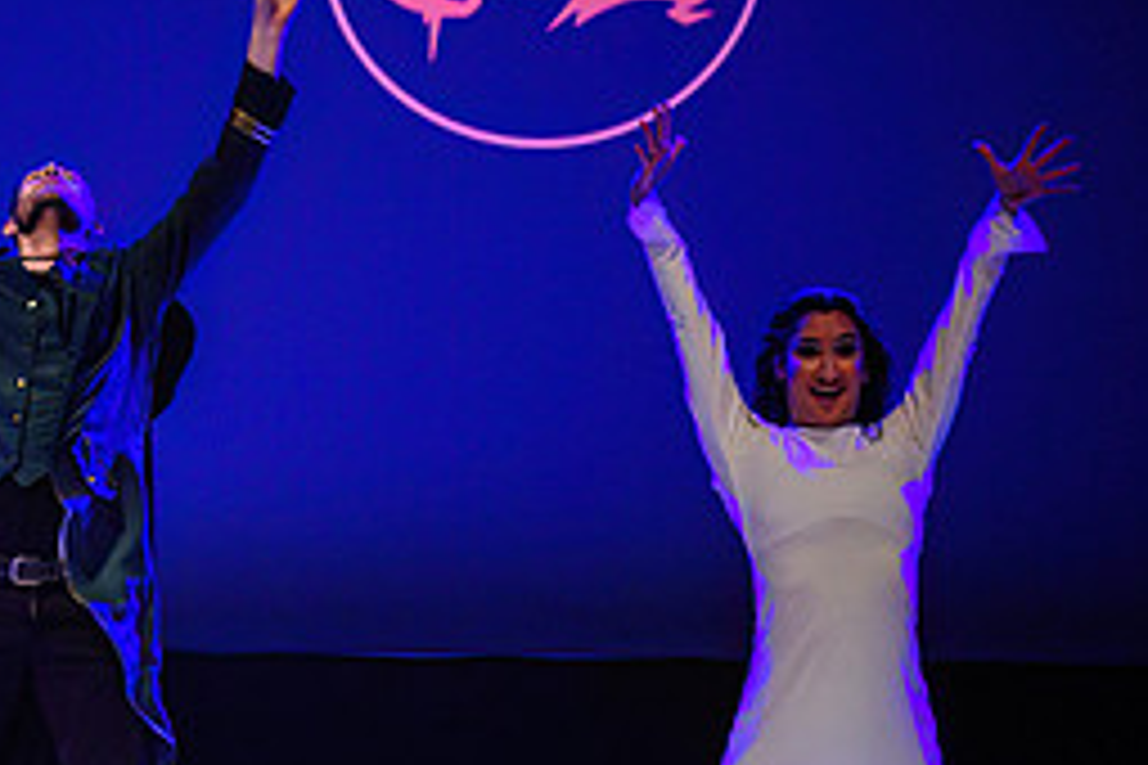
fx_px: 3316
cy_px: 482
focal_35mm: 104
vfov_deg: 13.2
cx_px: 182
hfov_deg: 19.4
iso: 1600
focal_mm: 41
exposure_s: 1/200
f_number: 2.8
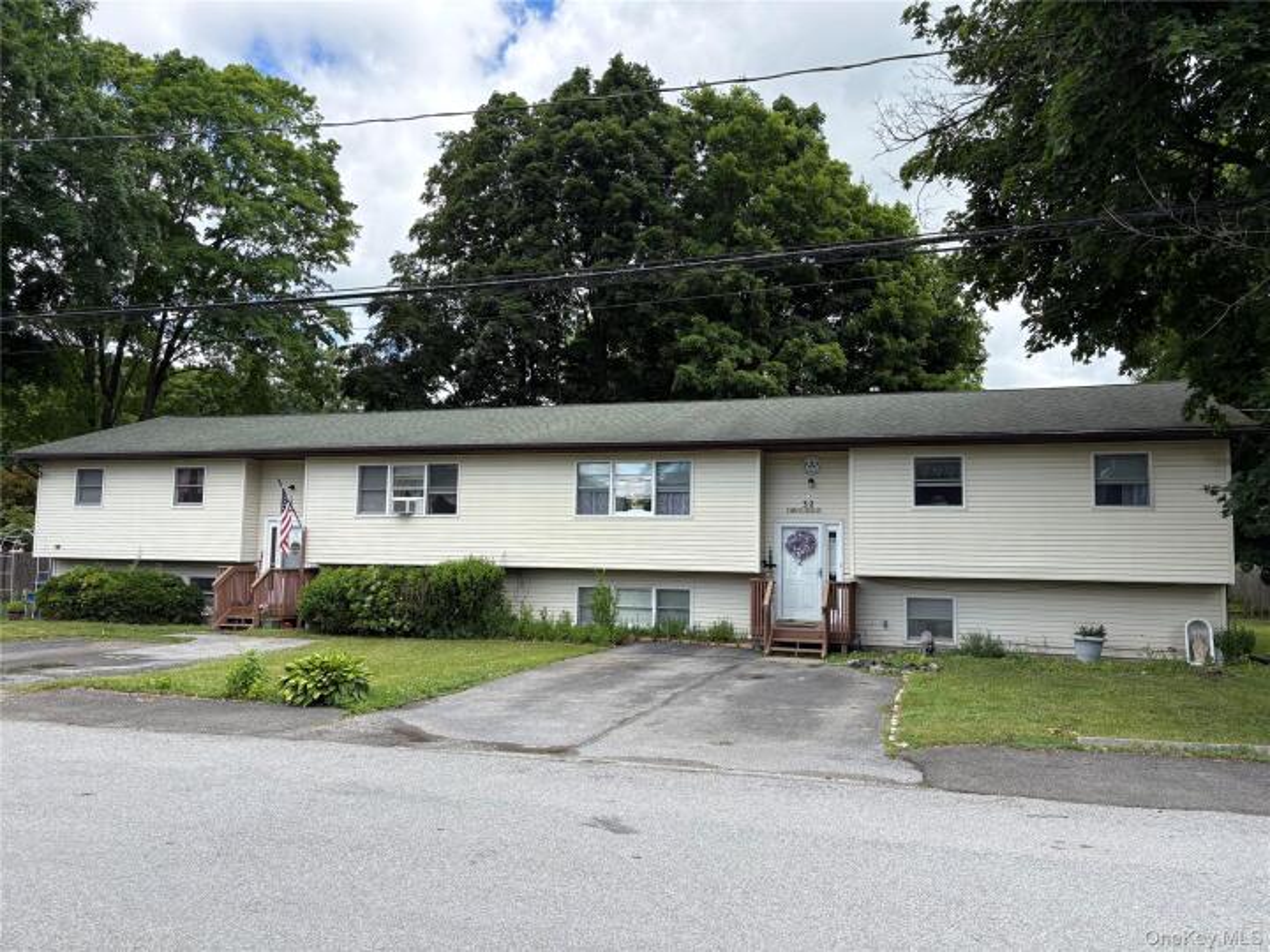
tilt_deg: +5.1
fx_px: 954
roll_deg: -0.5
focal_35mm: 26
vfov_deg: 53.1
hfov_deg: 67.3
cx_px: 635
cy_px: 476
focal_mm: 5.96
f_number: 1.6
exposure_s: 1/1451
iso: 64
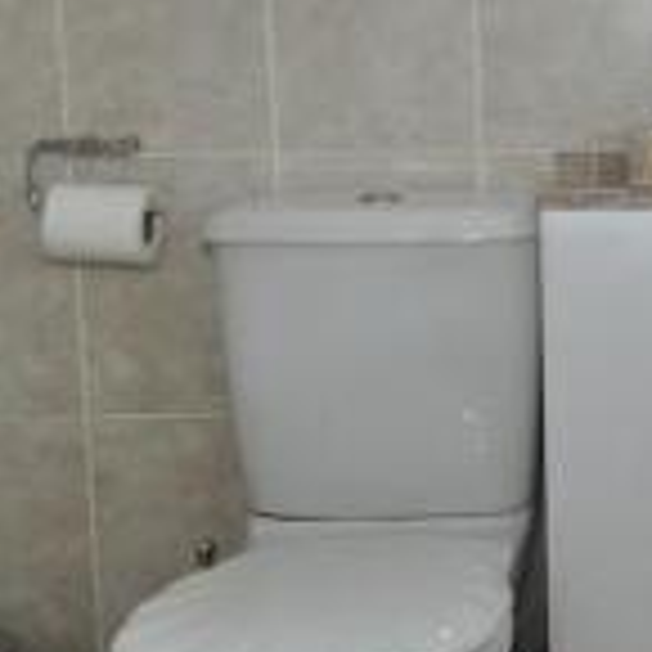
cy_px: 254
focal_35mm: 69
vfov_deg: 24.9
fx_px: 1470
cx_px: 751
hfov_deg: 23.2
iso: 400
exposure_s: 1/100
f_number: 4.5
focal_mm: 12
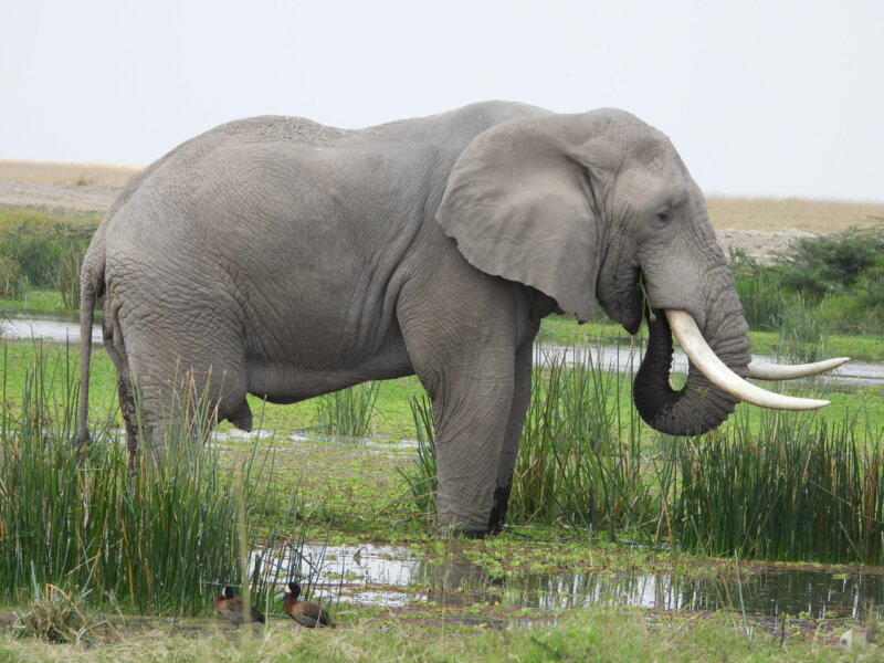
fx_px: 8810
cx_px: 442
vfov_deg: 4.3
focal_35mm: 345
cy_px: 332
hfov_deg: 5.7
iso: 100
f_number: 4.5
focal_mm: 62.1
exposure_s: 1/320
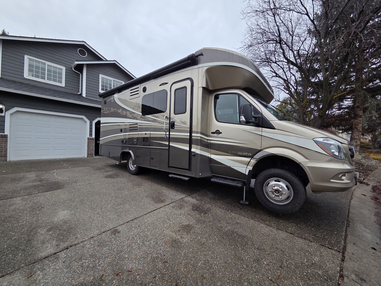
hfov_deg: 106.2
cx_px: 190
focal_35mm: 13
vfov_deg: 89.9
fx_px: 143
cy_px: 143
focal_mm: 2.2
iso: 50
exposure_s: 1/515
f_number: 2.2
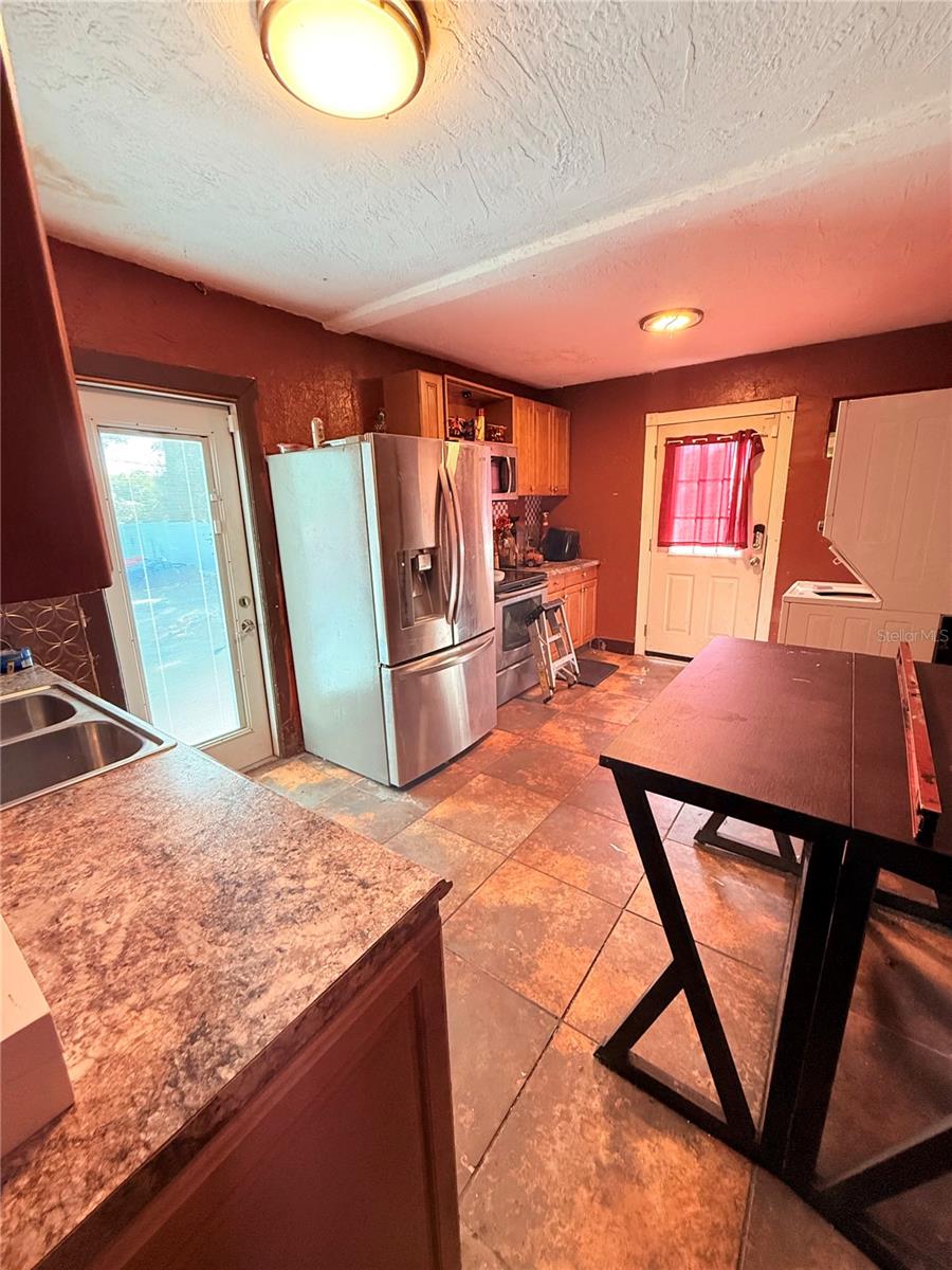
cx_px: 476
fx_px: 513
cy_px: 635
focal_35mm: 14
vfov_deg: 102.1
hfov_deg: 85.7
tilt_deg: -13.6
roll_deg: +0.7
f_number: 2.2
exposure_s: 1/120
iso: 400
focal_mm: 2.22
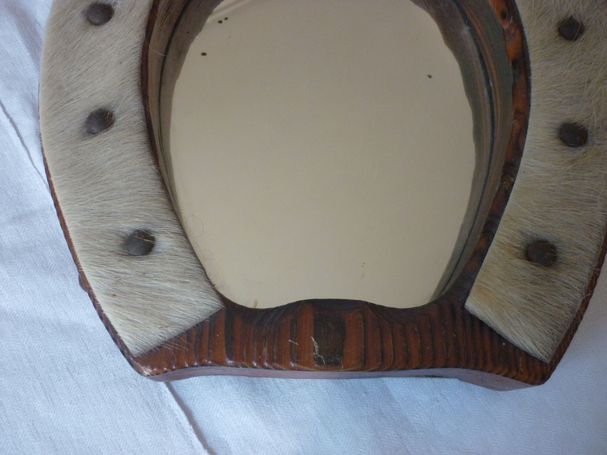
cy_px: 228
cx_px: 304
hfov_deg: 55.4
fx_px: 579
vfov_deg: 42.9
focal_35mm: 33
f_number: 2.8
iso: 250
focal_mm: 5.5
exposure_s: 1/30
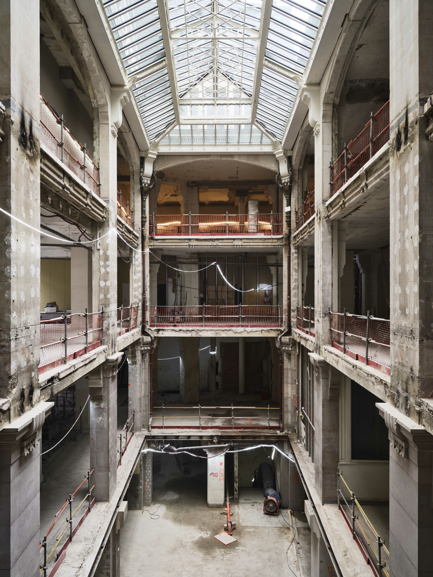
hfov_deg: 54.9
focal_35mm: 25
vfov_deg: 69.4
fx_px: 417
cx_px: 216
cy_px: 288
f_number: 13
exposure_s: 1/6.67
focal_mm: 32
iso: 320
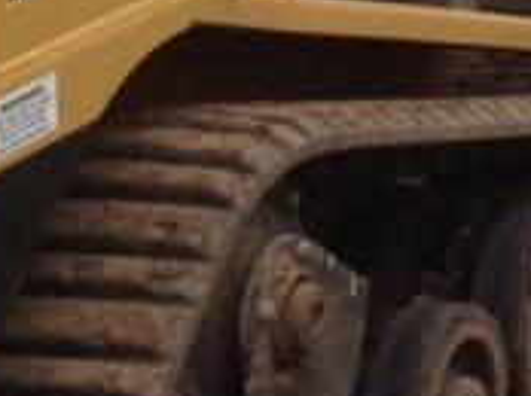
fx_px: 3156
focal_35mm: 206
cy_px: -460
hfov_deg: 8.5
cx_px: 1422
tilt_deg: -7.2
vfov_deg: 6.9
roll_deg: +0.5
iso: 50
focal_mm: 4.28
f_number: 2.4
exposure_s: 1/1022
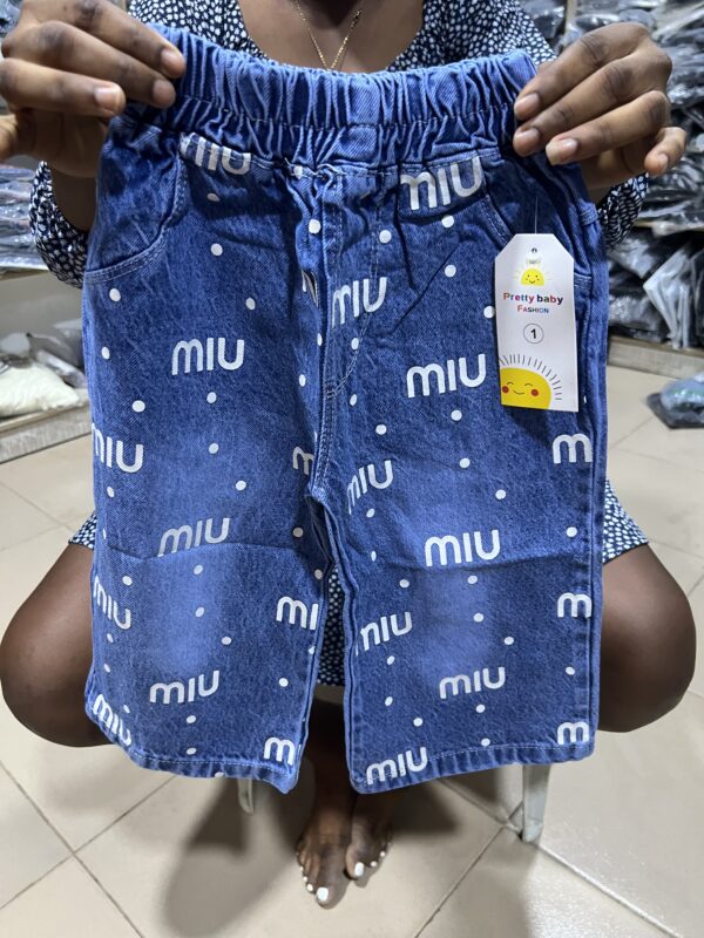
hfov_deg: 53.1
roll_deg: +1.7
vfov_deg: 67.3
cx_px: 352
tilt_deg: -26.0
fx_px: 705
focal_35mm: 26
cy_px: 469
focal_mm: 5.7
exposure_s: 1/50
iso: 500
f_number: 1.5
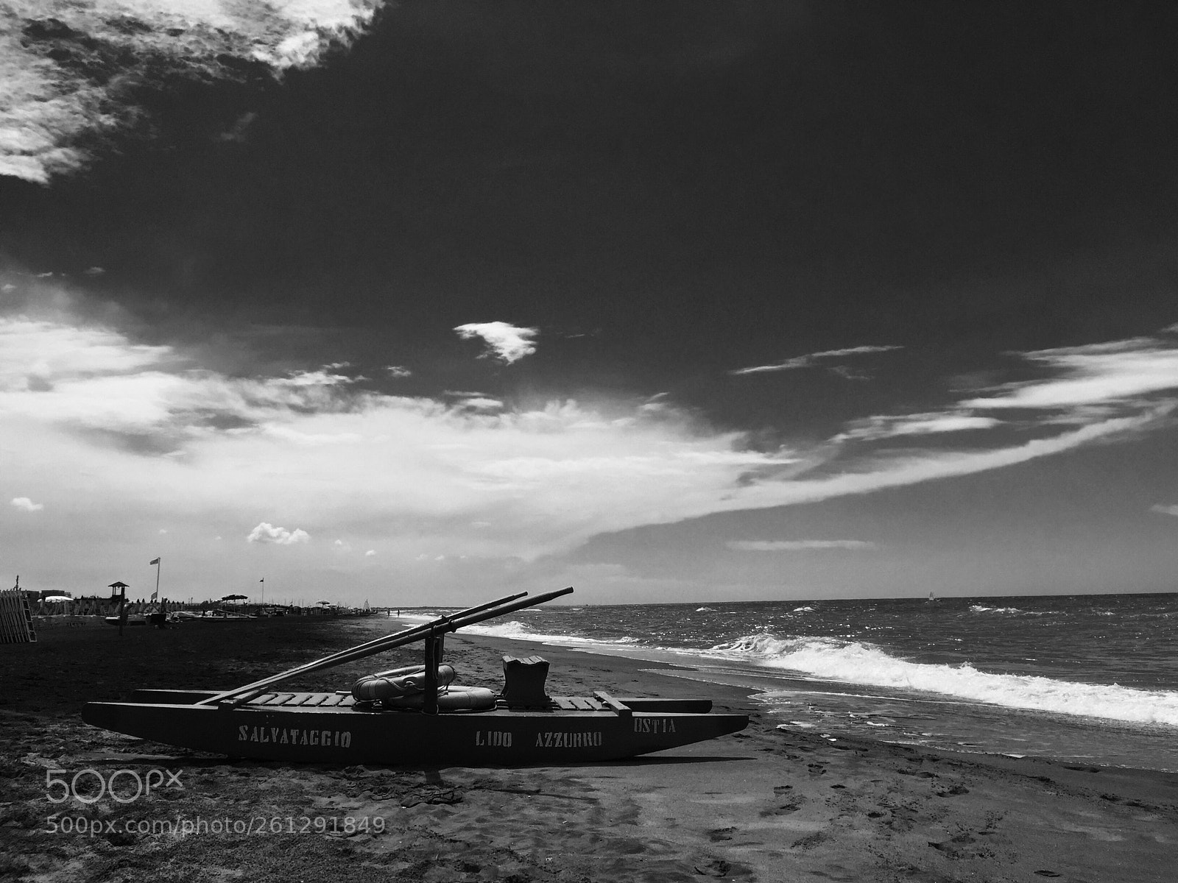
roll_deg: +0.8
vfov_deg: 48.2
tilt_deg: +9.5
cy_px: 442
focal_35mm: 29
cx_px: 589
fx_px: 987
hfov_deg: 61.7
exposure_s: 1/5650
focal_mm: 4.15
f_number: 2.2
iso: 32
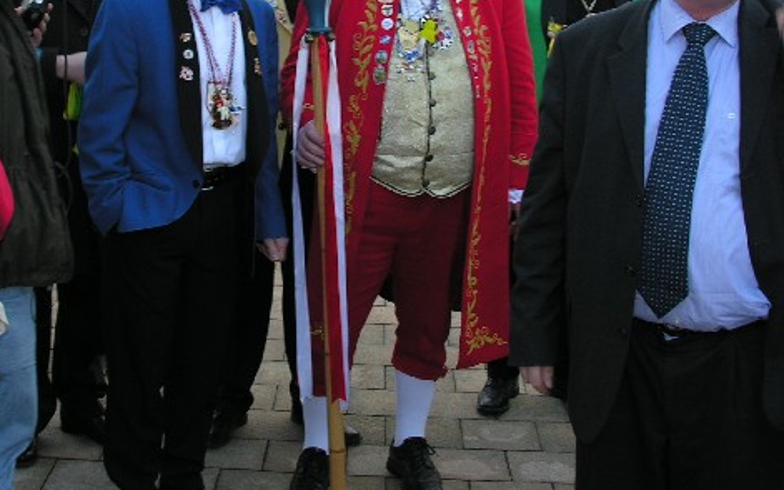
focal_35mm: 63
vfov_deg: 20.4
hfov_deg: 32.3
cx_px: 296
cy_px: 93
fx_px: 1346
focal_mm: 8.9
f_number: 2.8
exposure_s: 1/30
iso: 50
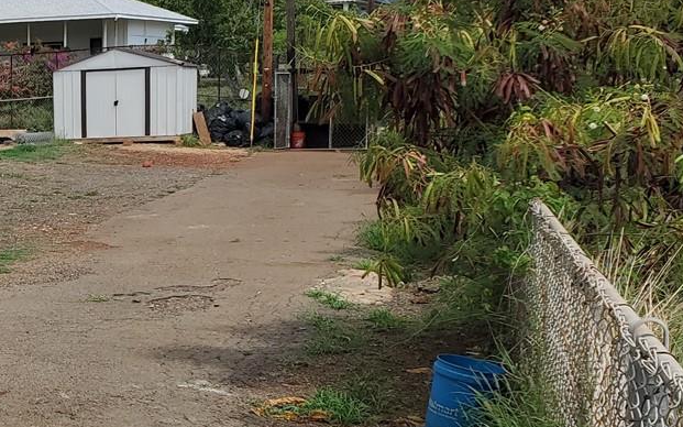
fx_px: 1321
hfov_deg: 27.2
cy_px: 329
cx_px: -18
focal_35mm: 71
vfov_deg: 18.2
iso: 50
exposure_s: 1/2032
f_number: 2.4
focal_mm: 4.3
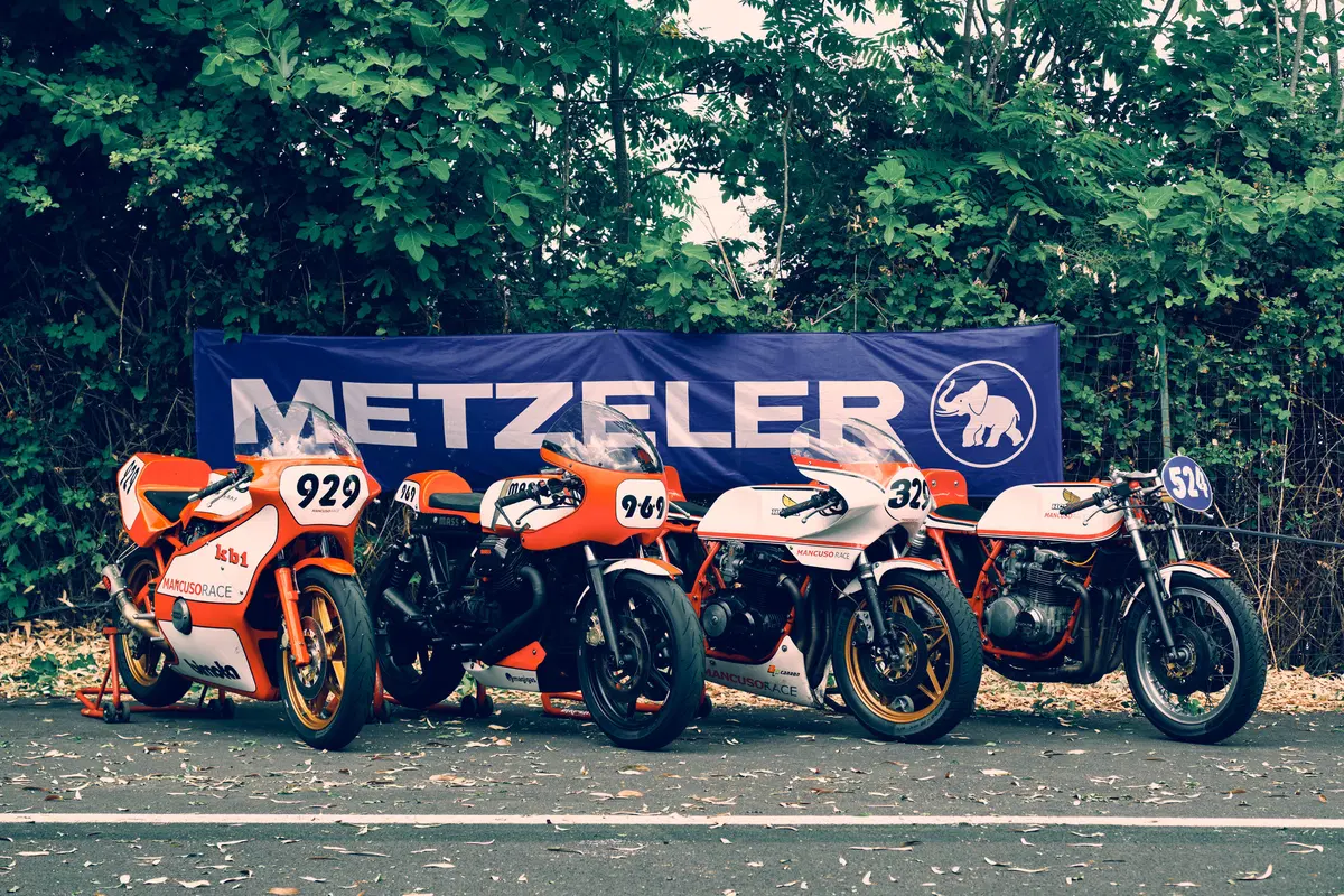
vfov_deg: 21.2
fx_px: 2389
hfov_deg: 31.4
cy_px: 448
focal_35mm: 64
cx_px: 672
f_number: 4.5
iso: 200
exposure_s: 1/200
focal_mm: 42.7
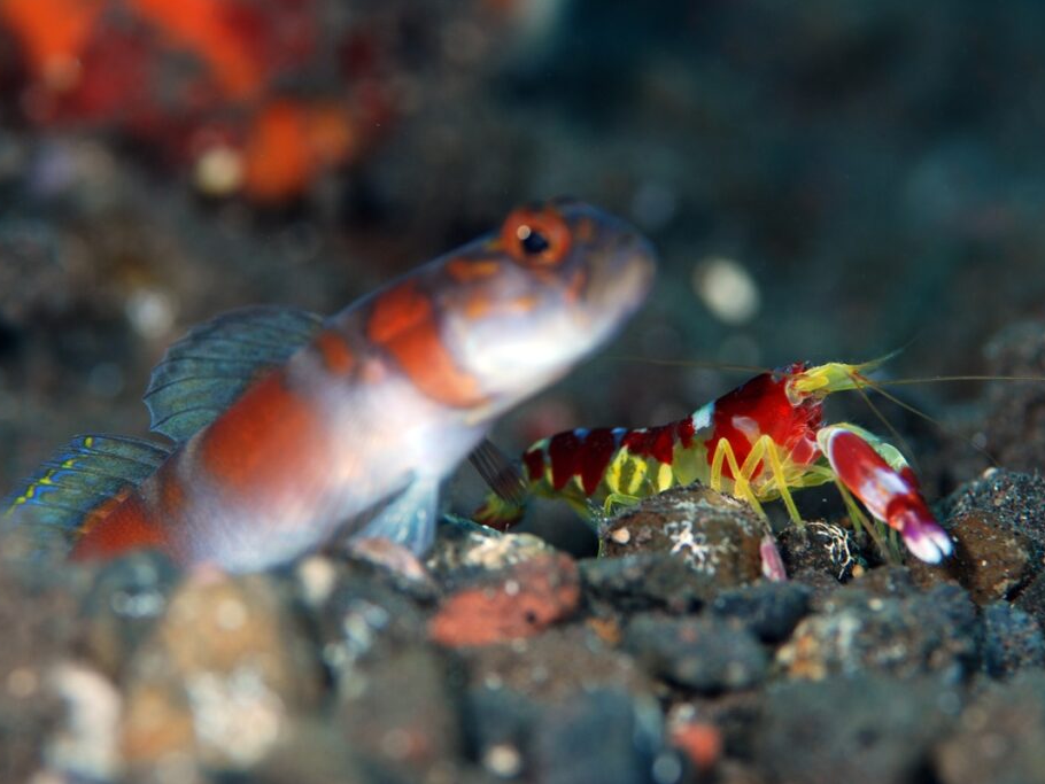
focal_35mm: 171
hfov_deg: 11.6
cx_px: 573
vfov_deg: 8.7
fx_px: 5150
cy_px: 392
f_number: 8
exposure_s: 1/160
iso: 100
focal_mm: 105
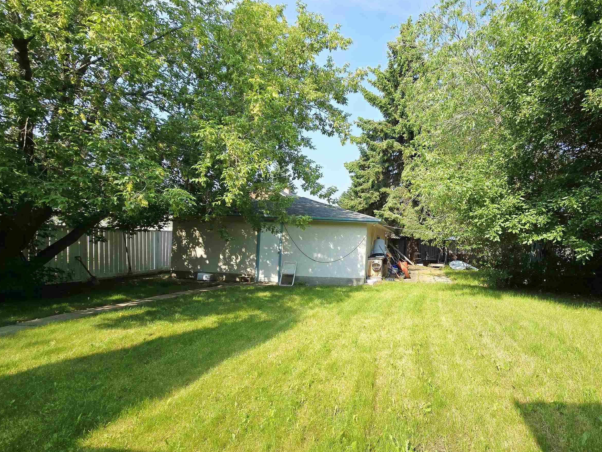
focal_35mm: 17
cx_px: 386
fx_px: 296
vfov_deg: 74.6
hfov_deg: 88.7
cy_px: 241
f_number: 2.2
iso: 50
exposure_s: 1/919
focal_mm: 2.2
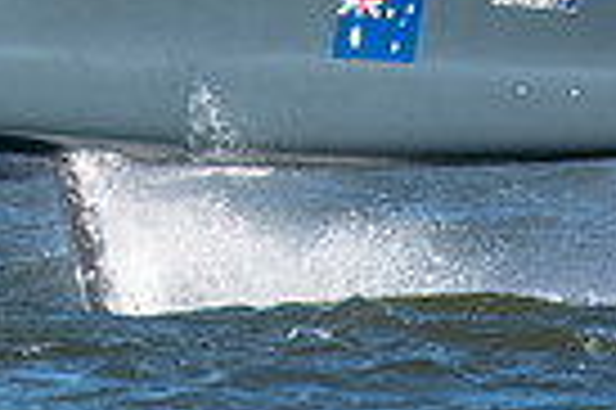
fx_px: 58638
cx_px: 117
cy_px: -124
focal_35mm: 3431
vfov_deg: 0.4
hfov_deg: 0.6
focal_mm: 420
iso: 500
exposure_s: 1/2000
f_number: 5.6
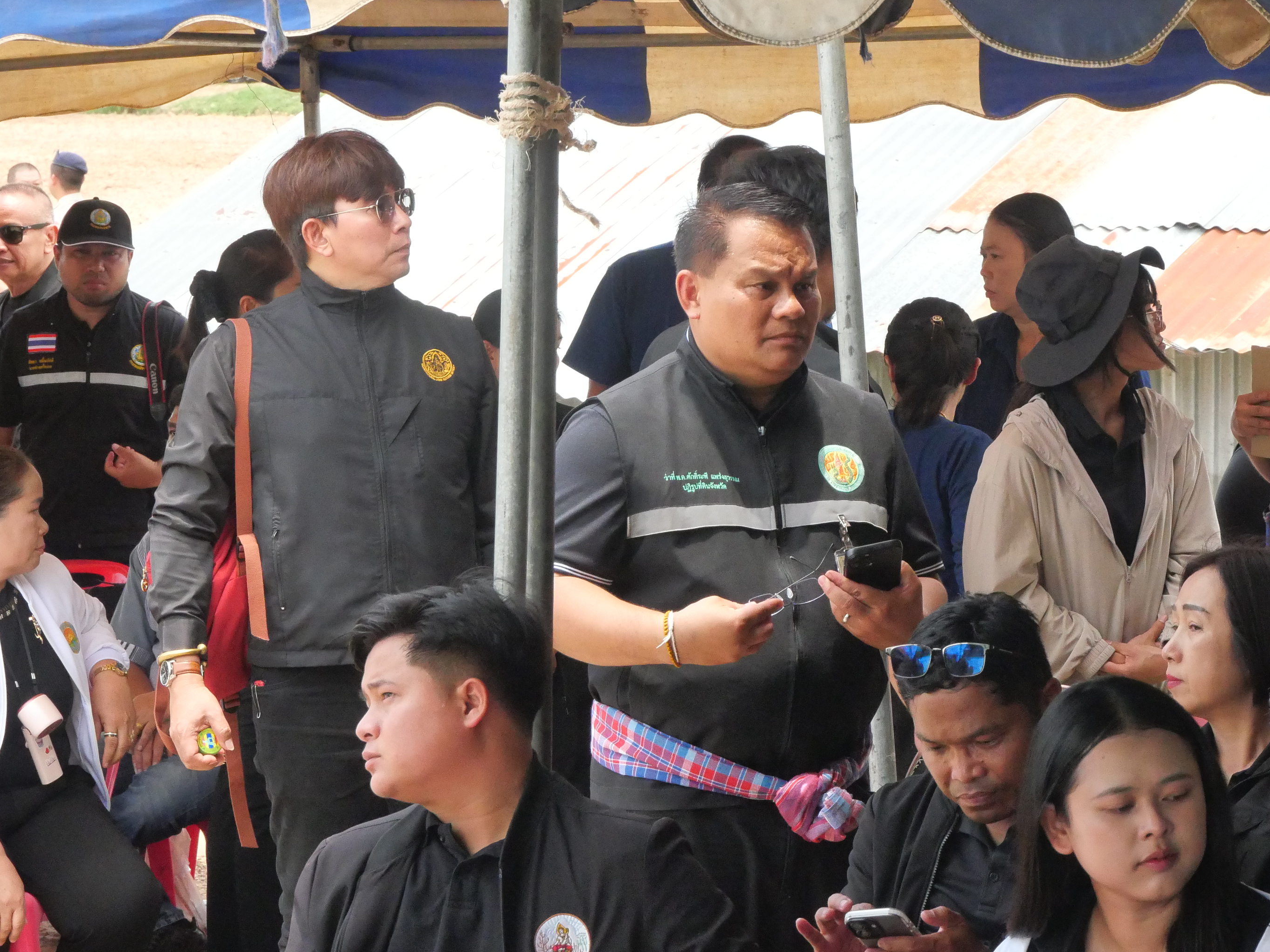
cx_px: 814
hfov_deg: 12.1
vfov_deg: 9.1
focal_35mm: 163
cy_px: 535
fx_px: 5980
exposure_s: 1/800
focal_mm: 60
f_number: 10
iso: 3200
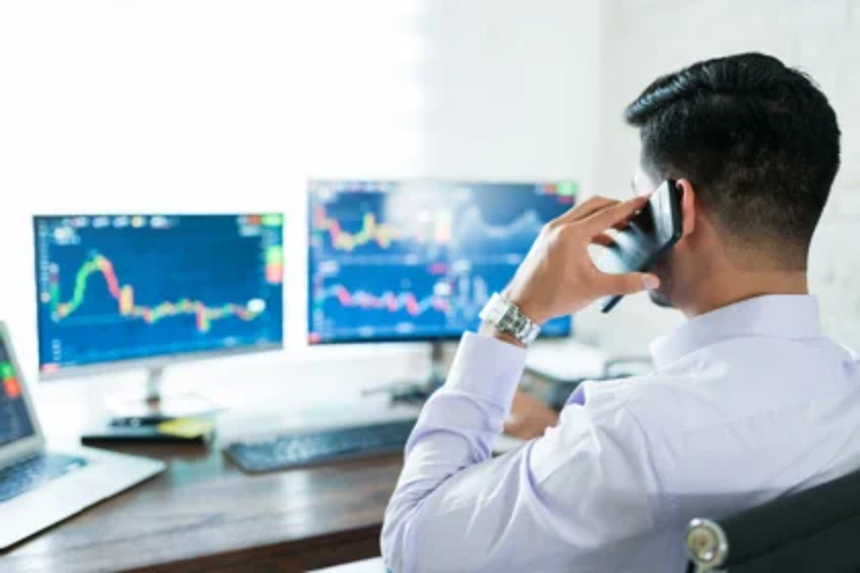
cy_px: 286
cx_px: 430
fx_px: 836
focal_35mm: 35
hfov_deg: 54.4
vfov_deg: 37.9
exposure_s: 1/100
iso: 800
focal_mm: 35
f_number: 1.8
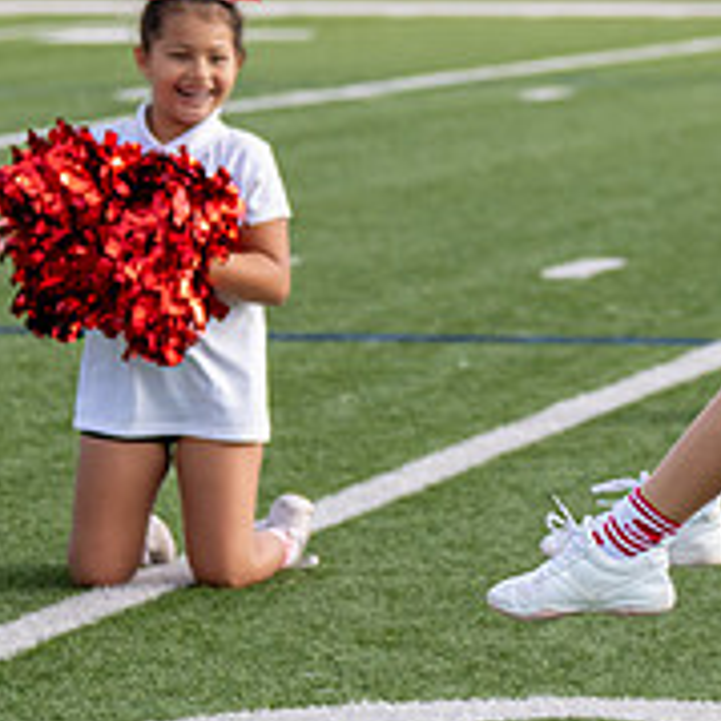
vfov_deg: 5.4
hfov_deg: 5.4
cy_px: 173
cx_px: 1110
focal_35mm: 322
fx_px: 7588
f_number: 2.8
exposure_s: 1/2500
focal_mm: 70
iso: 250
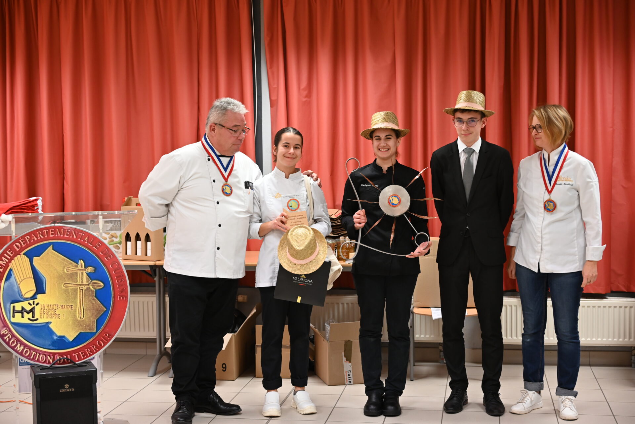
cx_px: 318
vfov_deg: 24.2
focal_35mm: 56
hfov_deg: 35.6
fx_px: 988
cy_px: 212
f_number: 4
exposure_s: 1/125
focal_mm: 56
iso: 1800
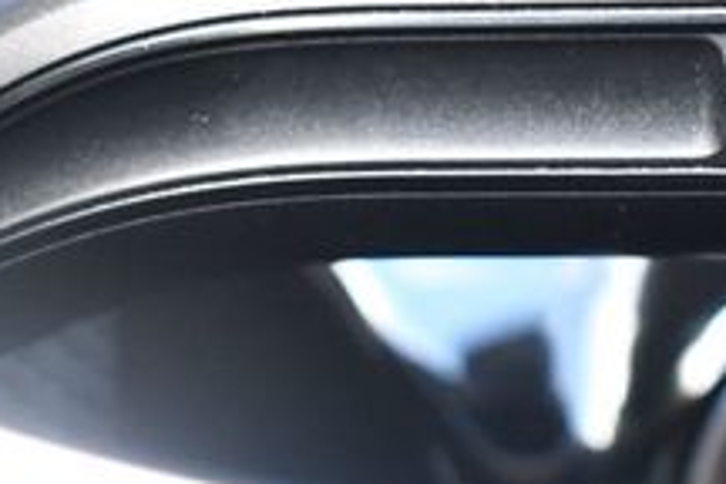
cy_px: 13
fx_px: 3045
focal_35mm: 151
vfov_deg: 9.0
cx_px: 723
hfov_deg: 13.4
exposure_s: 1/125
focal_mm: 34
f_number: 4.5
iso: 2500
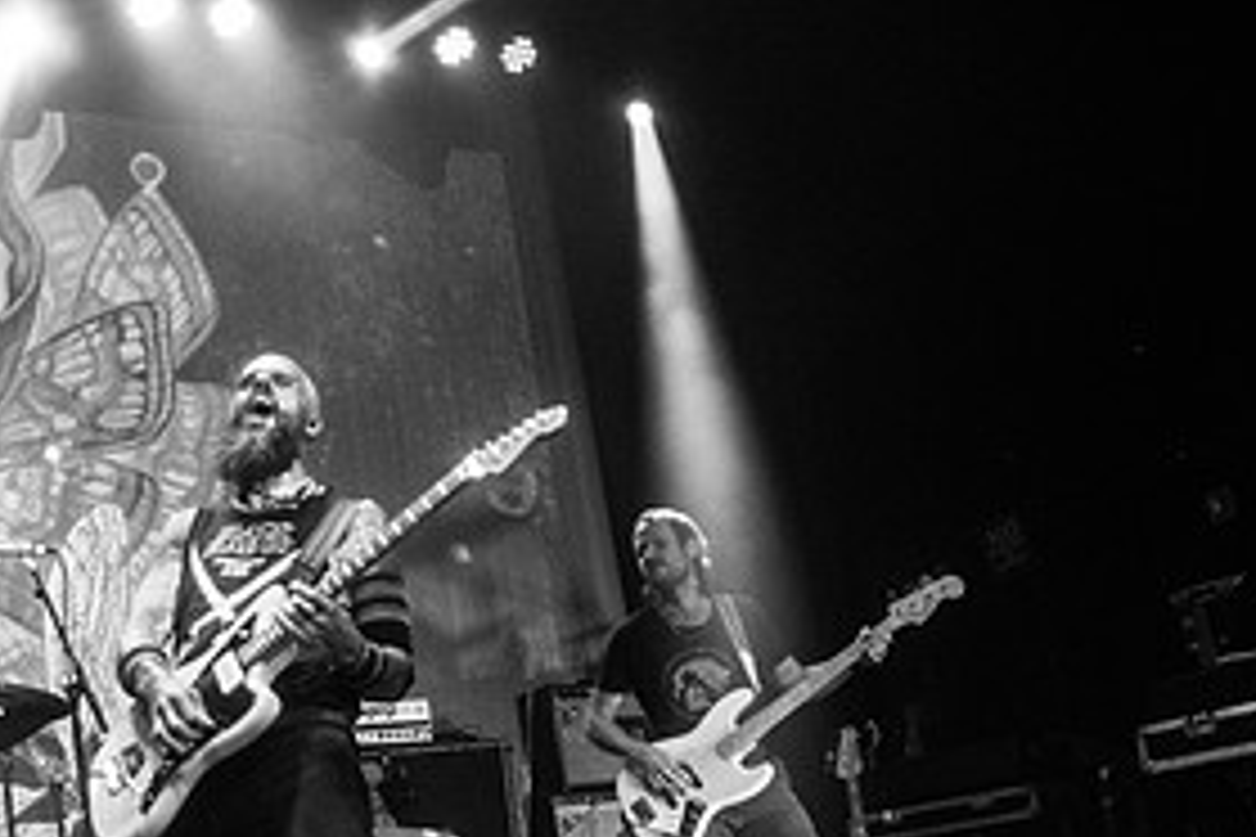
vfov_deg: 26.8
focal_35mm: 49
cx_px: 293
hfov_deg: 39.1
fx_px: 1709
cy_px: 714
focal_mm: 20
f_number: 3.2
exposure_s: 1/500
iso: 3200
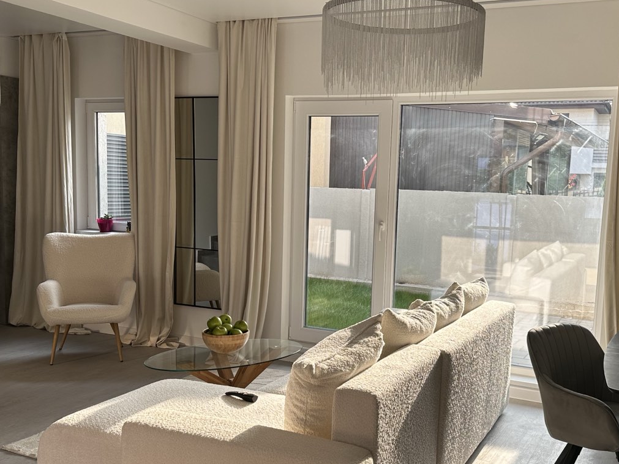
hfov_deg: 48.7
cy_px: 267
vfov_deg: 37.6
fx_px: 679
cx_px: 372
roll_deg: -2.1
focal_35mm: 38
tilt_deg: -8.5
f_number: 1.78
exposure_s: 1/197
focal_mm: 6.86
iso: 64
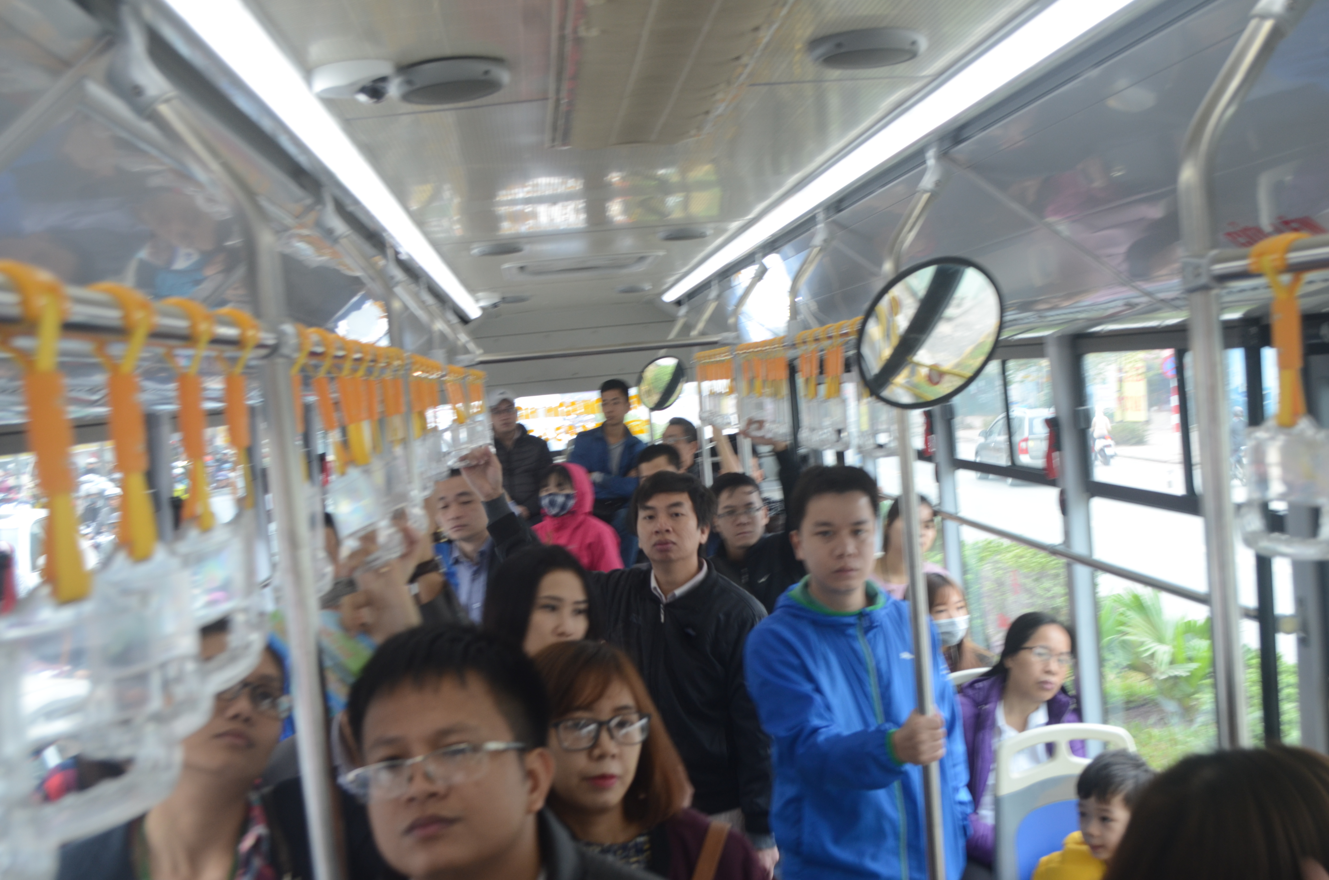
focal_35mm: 45
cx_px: 664
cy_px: 440
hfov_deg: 43.7
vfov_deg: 29.7
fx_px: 1658
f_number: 6.3
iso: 320
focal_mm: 30
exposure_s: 1/15
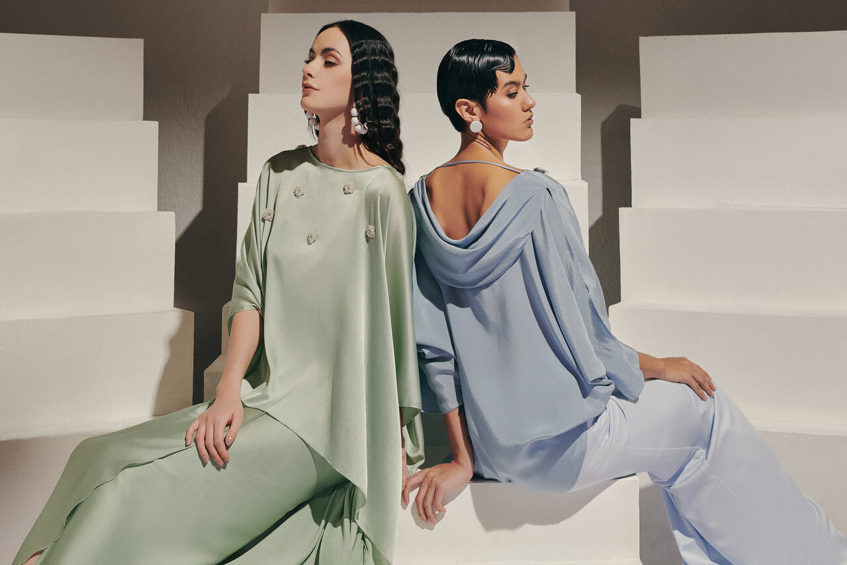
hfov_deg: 39.6
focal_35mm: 50
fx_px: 1176
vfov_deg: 27.0
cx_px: 424
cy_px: 282
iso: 100
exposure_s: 1/125
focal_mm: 50
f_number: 9
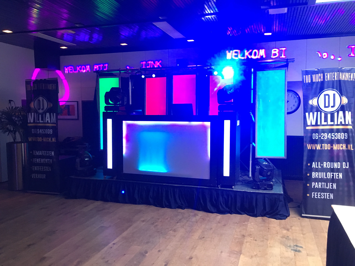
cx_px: 178
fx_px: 297
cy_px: 133
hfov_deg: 61.7
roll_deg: +1.0
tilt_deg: -3.2
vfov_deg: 48.2
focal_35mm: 29
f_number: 2.2
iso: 200
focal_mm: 4.15
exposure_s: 1/17
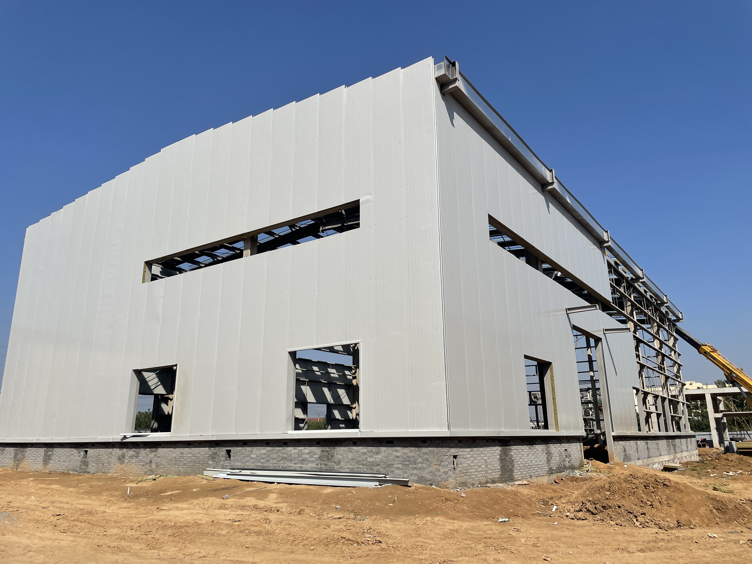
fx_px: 565
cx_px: 376
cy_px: 282
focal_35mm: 26
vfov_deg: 53.1
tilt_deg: +17.5
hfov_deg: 67.3
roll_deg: +1.0
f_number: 1.6
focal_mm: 4.2
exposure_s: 1/6897
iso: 32
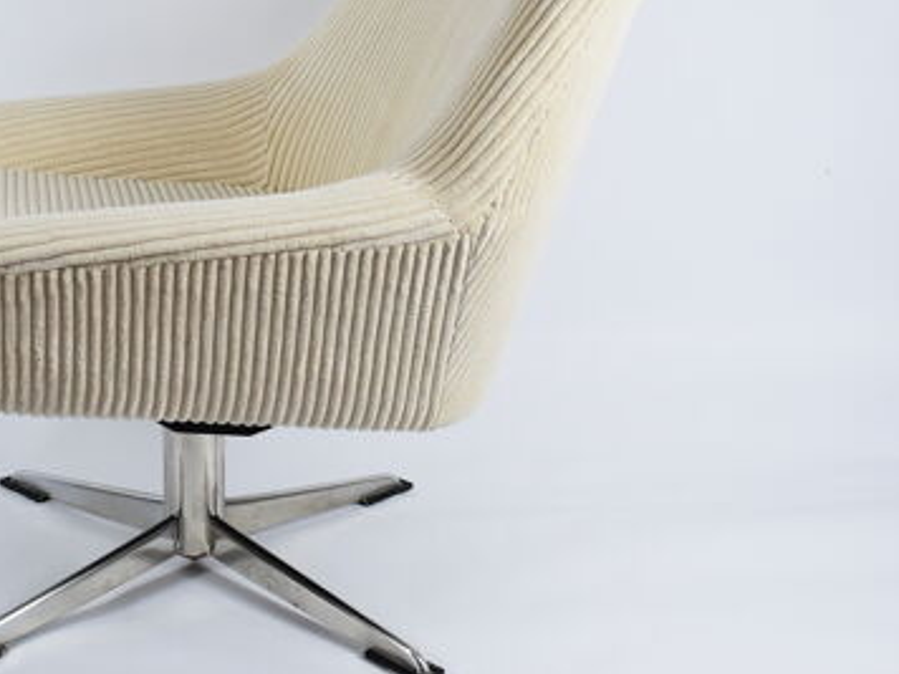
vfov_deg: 24.0
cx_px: 258
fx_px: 1579
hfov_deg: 31.4
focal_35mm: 61
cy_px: 221
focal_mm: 25
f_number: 5
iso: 800
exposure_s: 1/125
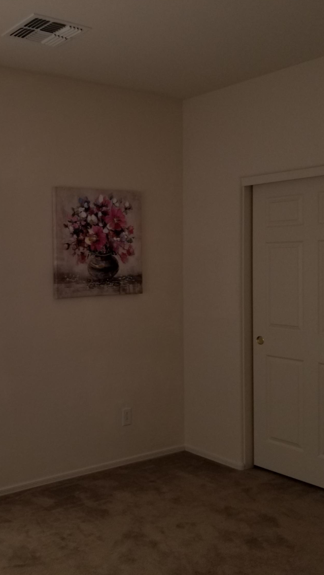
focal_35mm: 38
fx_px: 580
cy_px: 286
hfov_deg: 30.2
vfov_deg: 52.8
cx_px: 50
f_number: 1.7
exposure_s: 1/60
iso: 80
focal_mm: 4.25
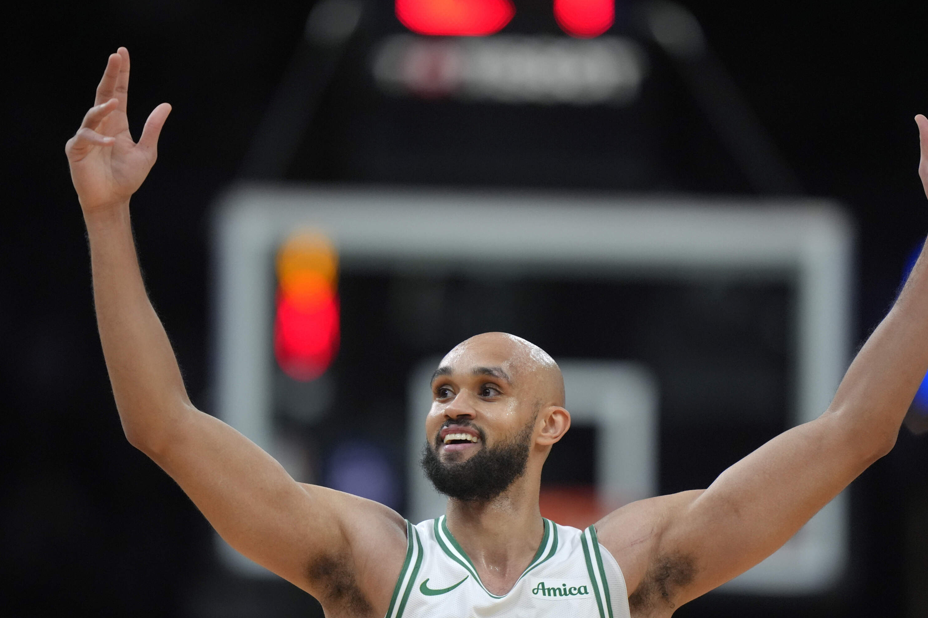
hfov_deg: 5.1
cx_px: 464
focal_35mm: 401
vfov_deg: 3.4
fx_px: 10336
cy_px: 309
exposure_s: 1/2500
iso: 4000
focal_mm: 400
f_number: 2.8
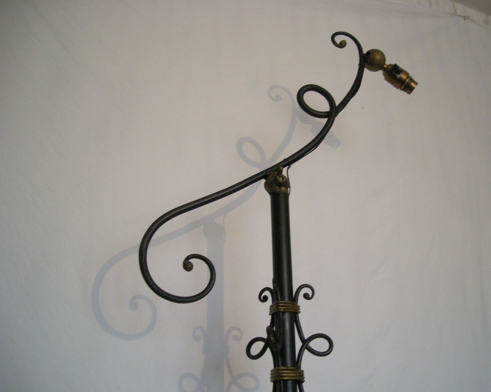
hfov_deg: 49.0
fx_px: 538
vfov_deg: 40.1
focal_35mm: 37
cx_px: 264
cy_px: 196
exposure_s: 1/41.8
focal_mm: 5.7
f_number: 2.8
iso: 329
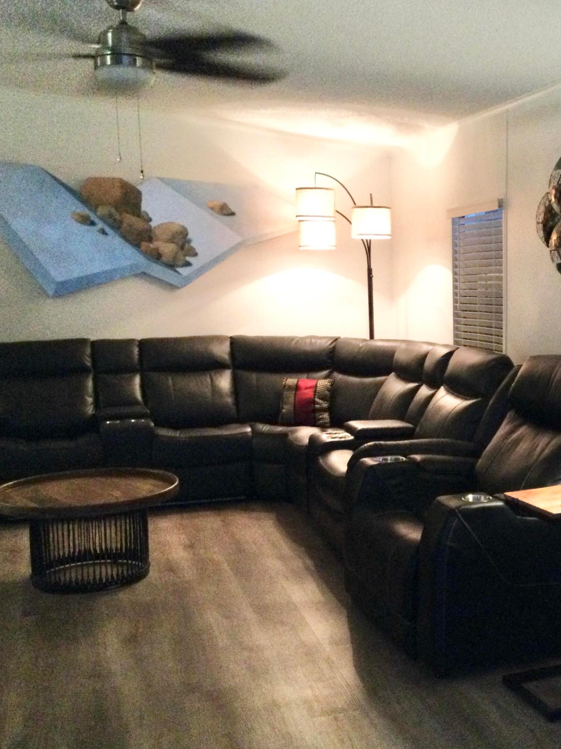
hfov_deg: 33.0
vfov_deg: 43.8
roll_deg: -0.9
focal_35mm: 43
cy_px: 382
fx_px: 929
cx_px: 418
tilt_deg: -6.4
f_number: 2.4
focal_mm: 3.3
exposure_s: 1/15
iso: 250
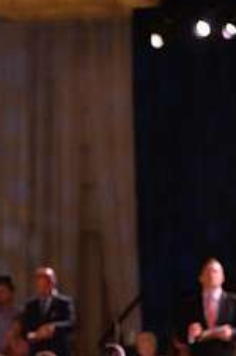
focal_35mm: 269
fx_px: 2653
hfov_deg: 5.1
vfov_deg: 7.6
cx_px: 6
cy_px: 436
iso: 1600
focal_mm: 105
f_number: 5
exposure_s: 1/250
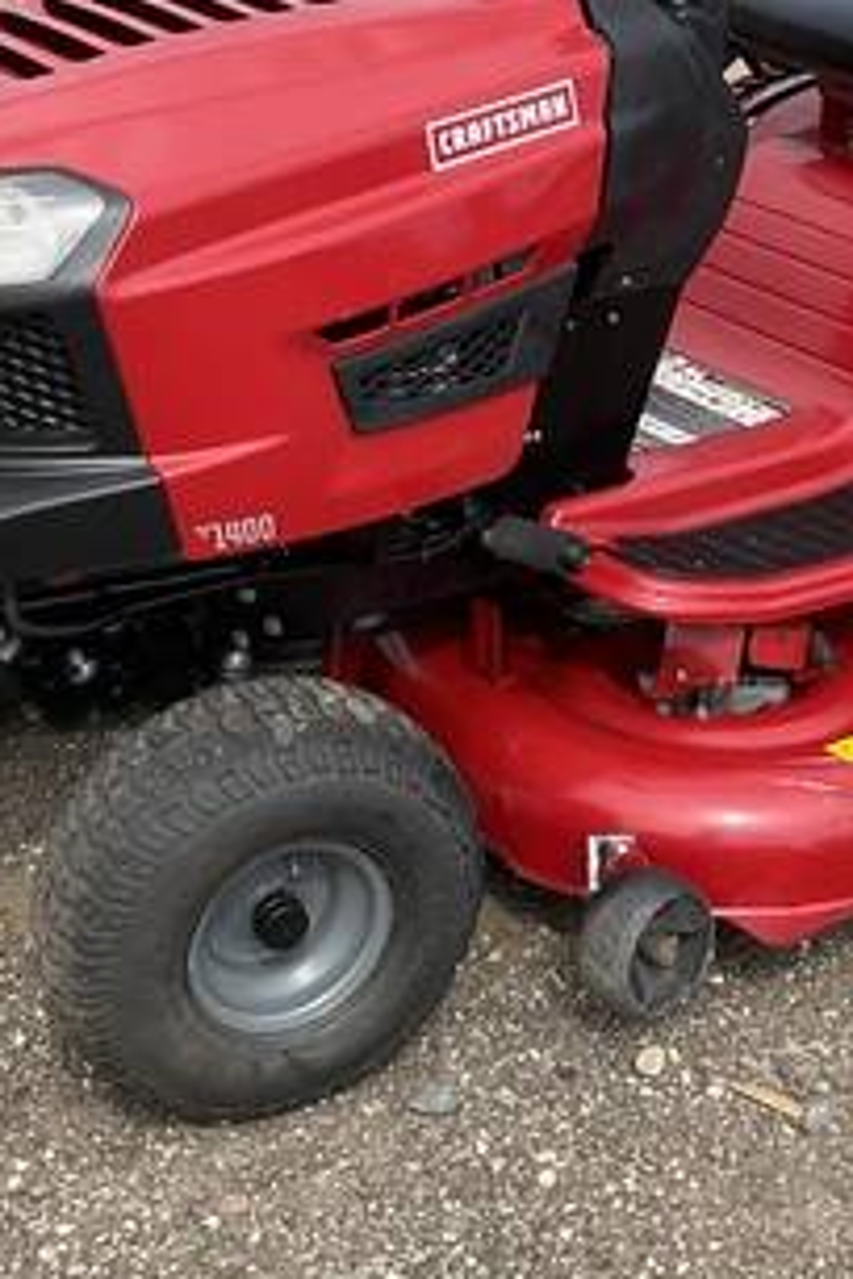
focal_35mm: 74
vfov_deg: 27.1
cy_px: 370
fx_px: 2630
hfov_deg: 18.3
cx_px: 686
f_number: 1.8
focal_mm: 3
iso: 25
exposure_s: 1/978
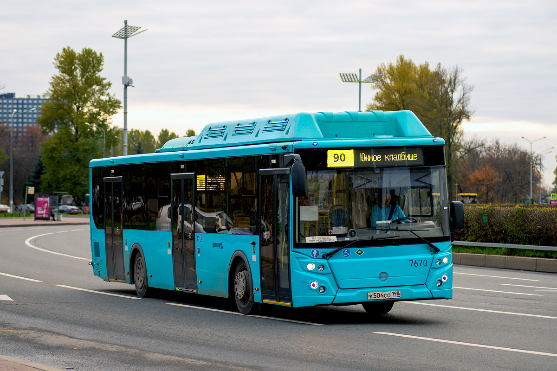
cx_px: 278
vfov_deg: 13.7
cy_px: 186
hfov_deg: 20.4
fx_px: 1547
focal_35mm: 100
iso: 320
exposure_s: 1/320
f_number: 4.5
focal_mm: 100
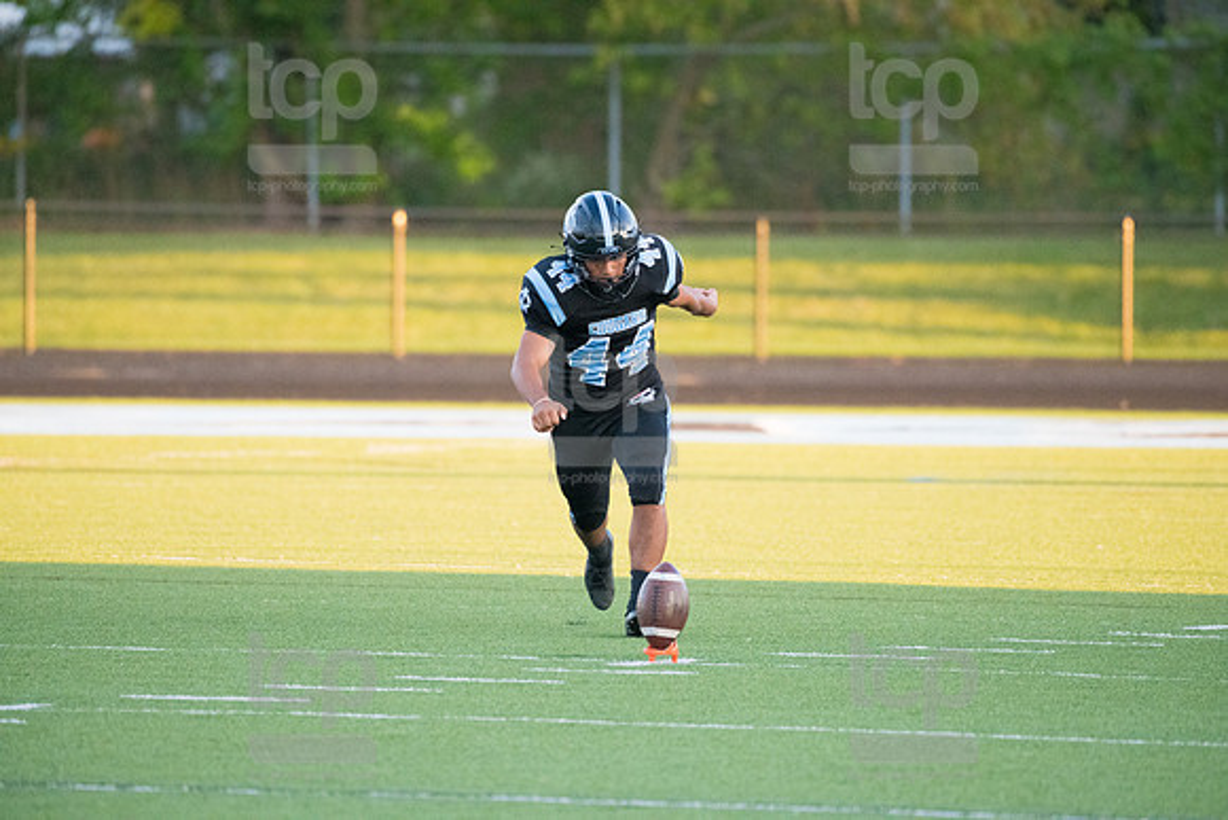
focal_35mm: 440
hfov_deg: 4.7
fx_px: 15012
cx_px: 614
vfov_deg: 3.1
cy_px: 410
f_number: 5.6
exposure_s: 1/2000
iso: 4000
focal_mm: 440
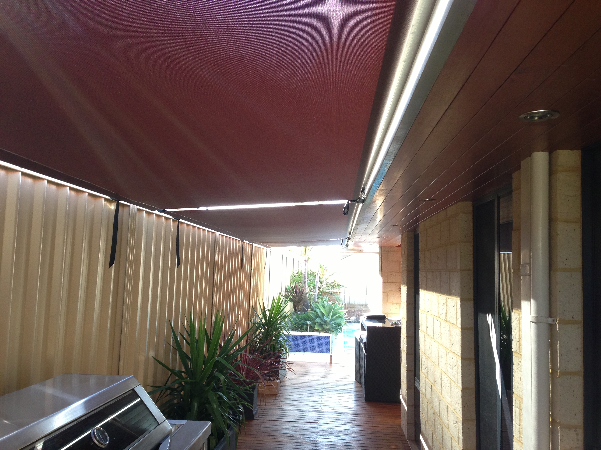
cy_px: 225
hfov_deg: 55.4
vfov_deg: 42.9
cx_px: 300
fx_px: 573
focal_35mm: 33
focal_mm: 4.13
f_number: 2.4
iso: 100
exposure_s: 1/120
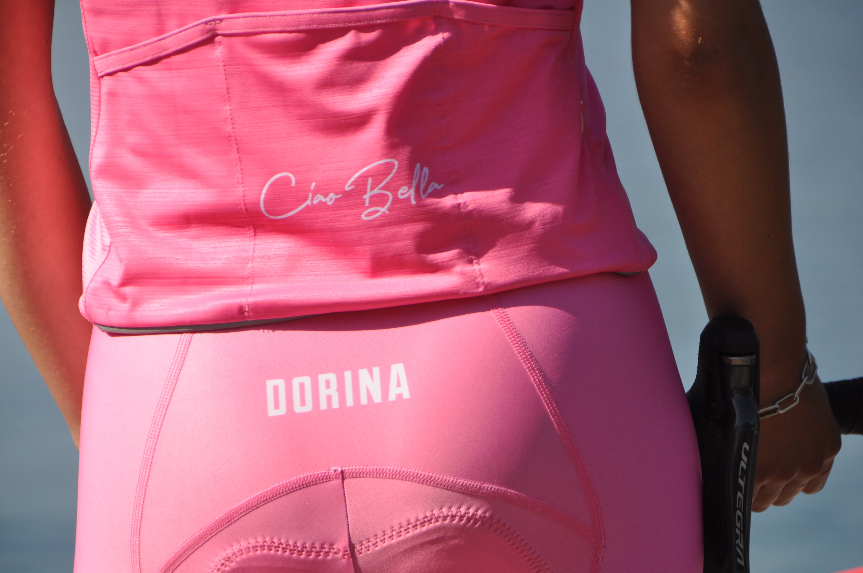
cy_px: 286
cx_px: 432
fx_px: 7183
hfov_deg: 6.9
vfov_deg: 4.6
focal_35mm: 300
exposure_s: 1/1600
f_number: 6.3
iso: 400
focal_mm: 200
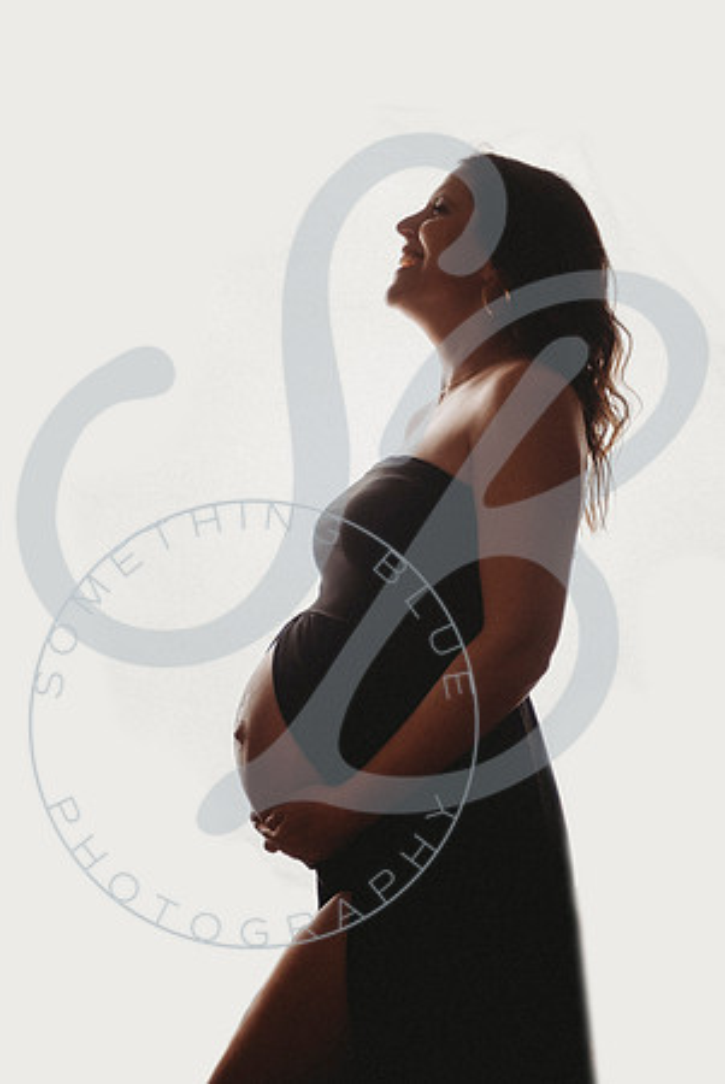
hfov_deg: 23.4
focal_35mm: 58
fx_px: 1748
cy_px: 542
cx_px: 362
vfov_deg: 34.5
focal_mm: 58
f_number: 2.8
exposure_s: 1/125
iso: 200
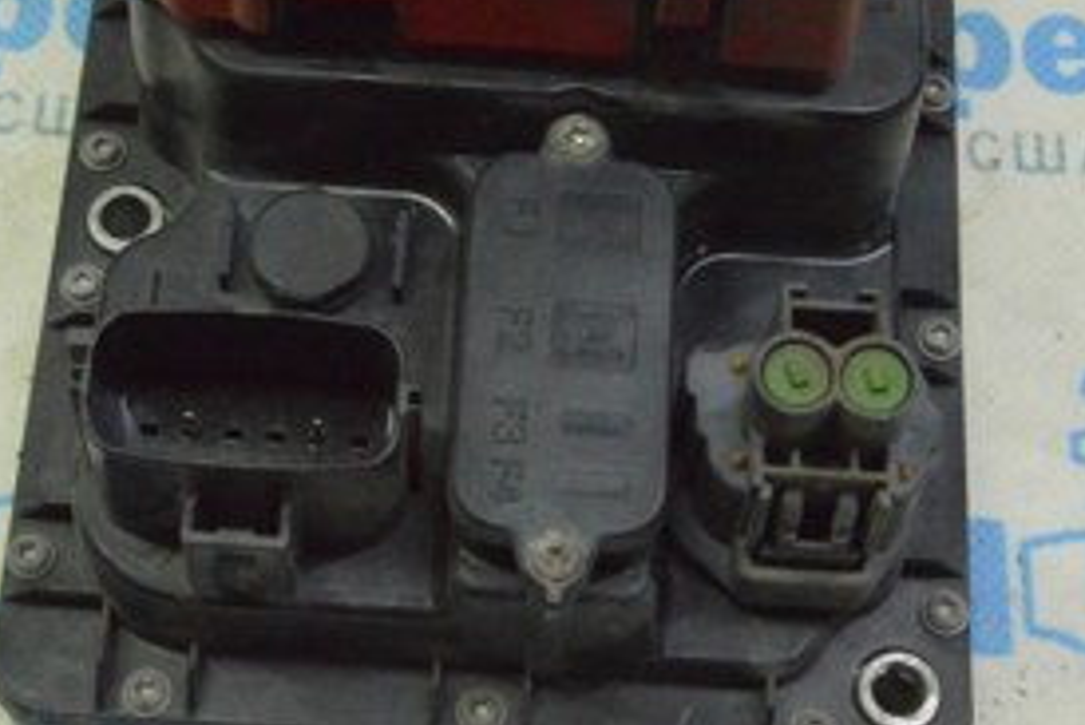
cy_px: 117
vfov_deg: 14.9
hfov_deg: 22.4
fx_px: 2744
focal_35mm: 91
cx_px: 519
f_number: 20
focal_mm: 26
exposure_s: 1/30
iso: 6400
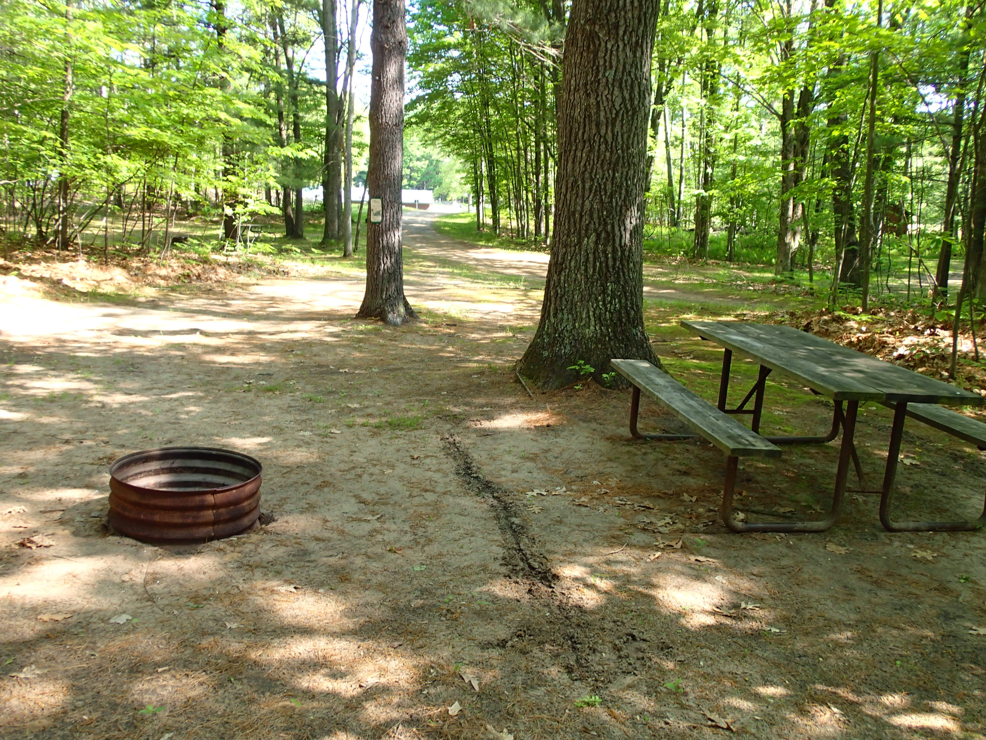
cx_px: 493
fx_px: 855
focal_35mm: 30
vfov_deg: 46.8
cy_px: 370
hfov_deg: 60.0
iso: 100
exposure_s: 1/80
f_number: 3.2
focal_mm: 5.5
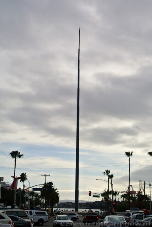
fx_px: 411
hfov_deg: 20.9
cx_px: 76
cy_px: 114
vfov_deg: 31.0
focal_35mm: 65
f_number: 5.3
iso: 100
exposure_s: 1/800
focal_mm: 24.4
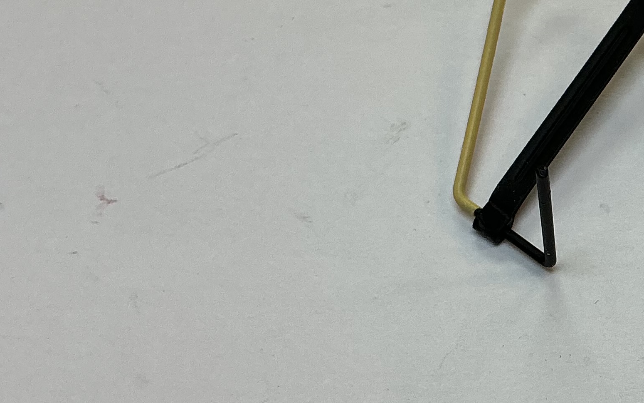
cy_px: 170
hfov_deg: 23.6
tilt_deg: -59.7
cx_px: 767
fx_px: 1404
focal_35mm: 80
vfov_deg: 16.3
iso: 16
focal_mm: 3
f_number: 1.8
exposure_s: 1/100
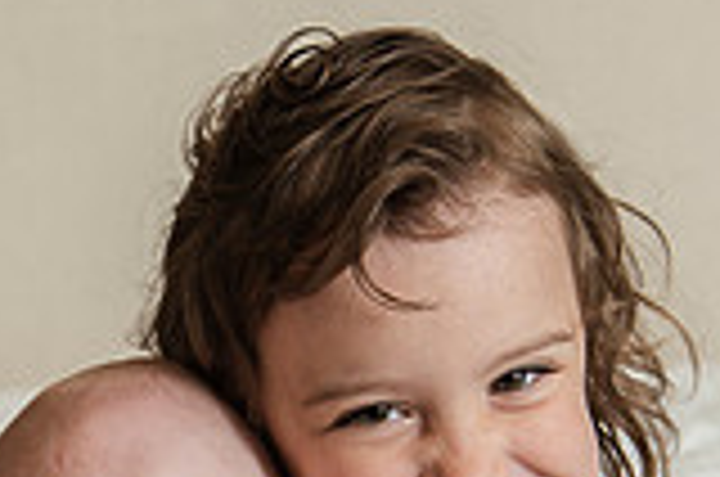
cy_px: 606
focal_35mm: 162
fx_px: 3234
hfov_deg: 12.5
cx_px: -84
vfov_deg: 8.3
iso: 400
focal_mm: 42
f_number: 4.5
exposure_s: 1/160
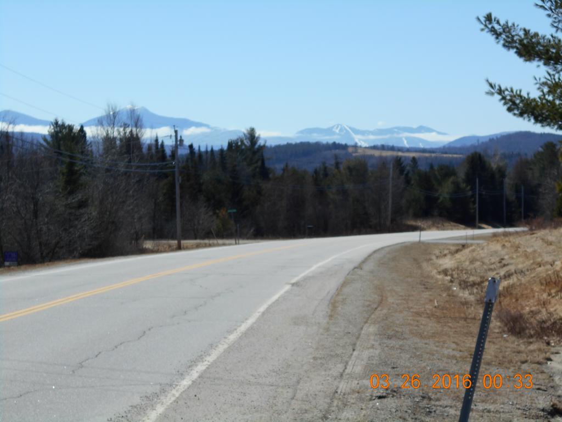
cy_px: 211
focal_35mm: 86
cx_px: 281
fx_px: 1396
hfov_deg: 22.8
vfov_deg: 17.2
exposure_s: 1/500
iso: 80
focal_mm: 15.4
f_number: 6.3
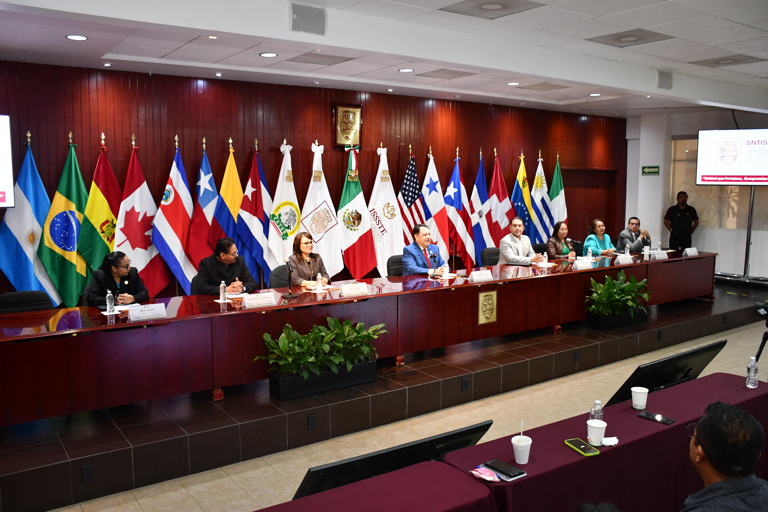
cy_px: 256
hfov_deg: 61.9
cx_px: 384
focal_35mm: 30
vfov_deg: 43.6
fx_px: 640
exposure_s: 1/60
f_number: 4
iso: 1250
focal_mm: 20
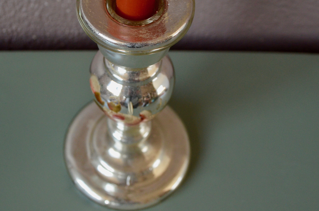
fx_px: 451
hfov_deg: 38.8
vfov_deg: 26.3
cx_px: 128
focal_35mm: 51
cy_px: 82
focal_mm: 26
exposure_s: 1/125
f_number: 5.6
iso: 1250
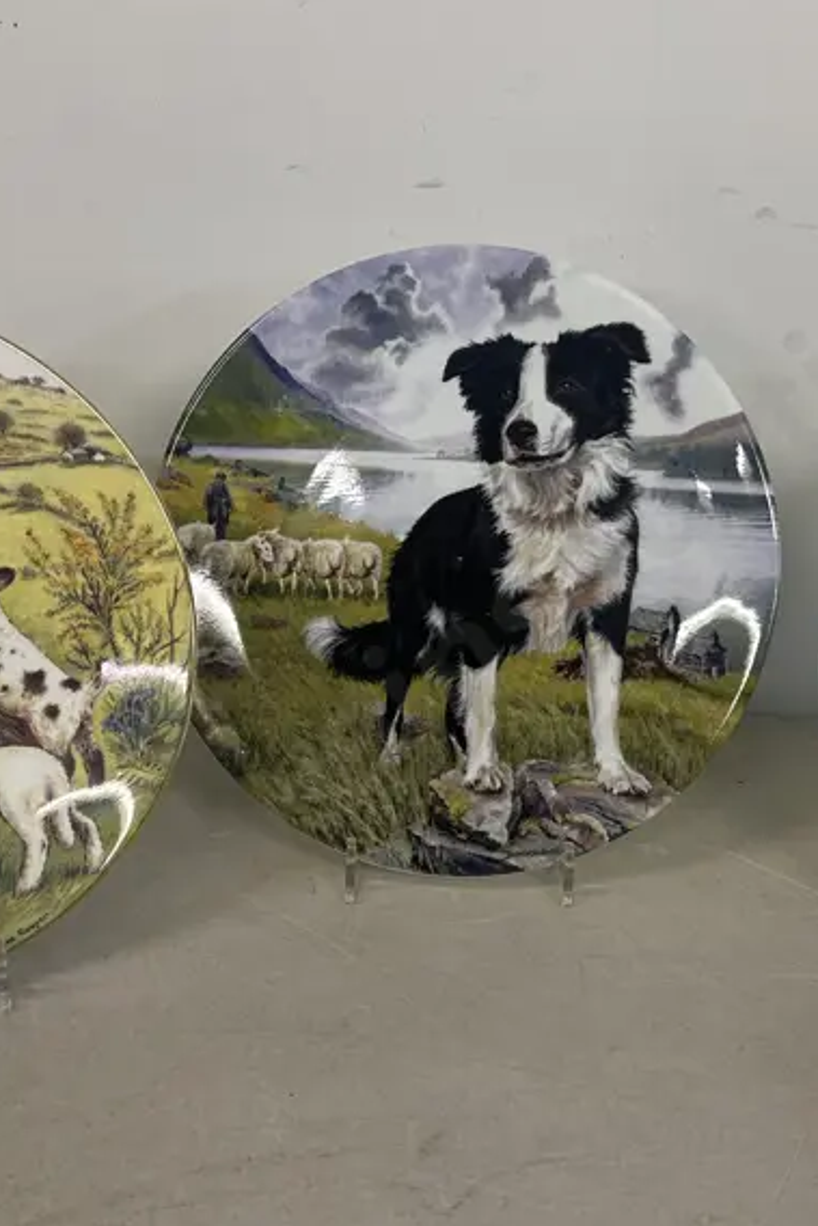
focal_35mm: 45
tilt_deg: -23.6
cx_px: 507
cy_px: 632
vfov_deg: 43.6
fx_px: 1533
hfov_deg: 29.8
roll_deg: -1.4
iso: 125
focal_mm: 6.86
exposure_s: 1/100
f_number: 1.78
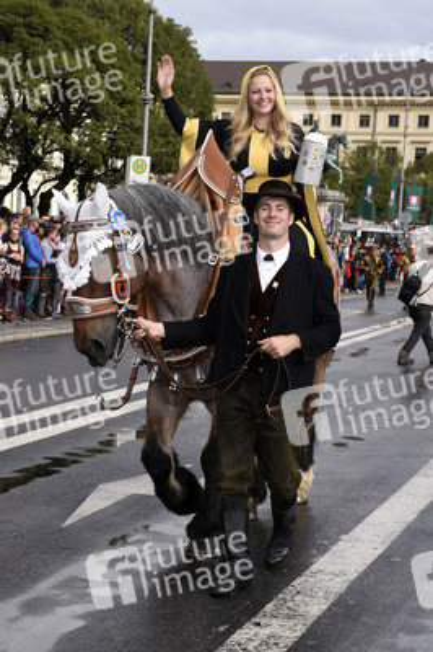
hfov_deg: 18.9
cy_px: 326
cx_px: 216
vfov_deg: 28.1
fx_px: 1301
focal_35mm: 72
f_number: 8
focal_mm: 48
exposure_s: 1/160
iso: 125
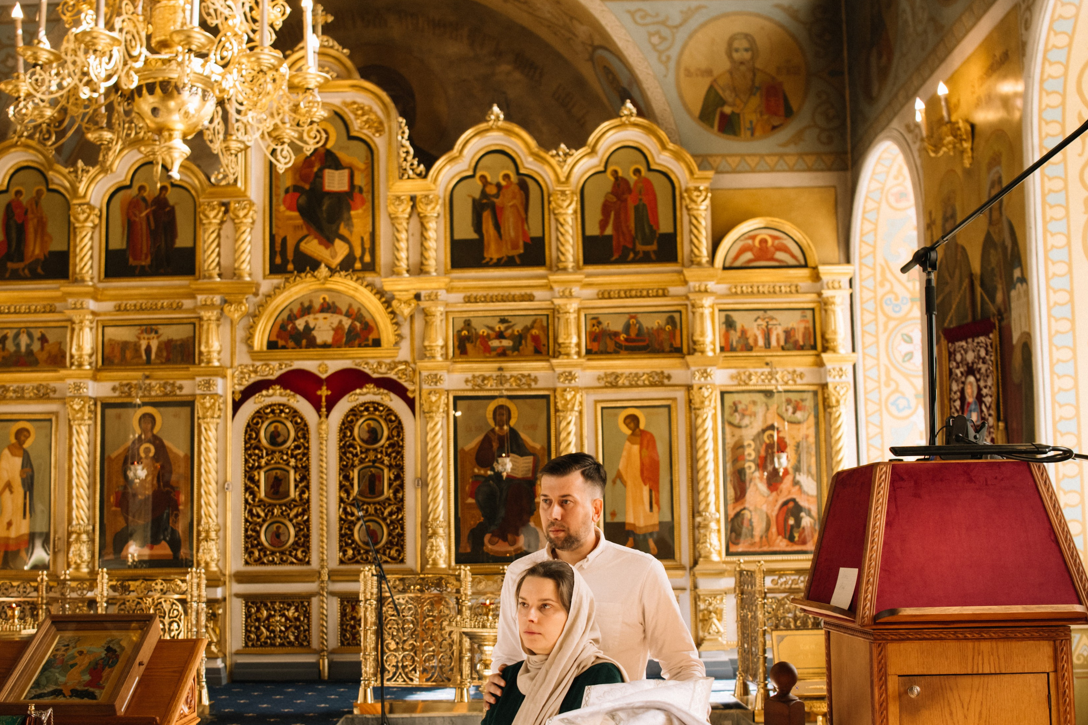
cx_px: 477
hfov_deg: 48.3
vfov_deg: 33.2
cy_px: 452
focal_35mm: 40
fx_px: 1209
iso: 800
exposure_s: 1/320
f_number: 3.2
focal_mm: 28
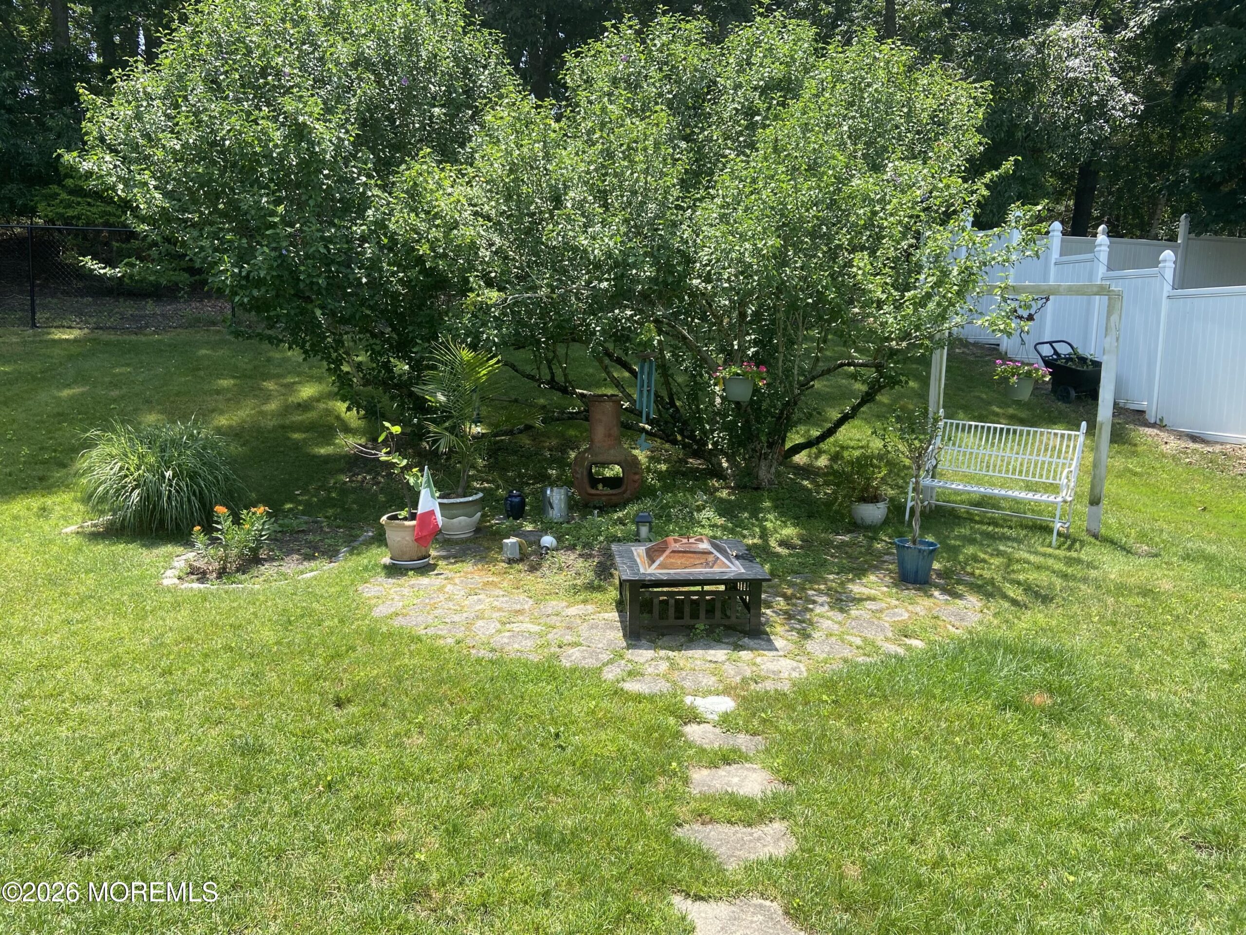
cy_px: 468
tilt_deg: -7.8
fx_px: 936
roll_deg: -2.4
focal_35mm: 26
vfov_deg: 53.1
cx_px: 623
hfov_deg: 67.3
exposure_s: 1/778
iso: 32
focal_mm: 4.25
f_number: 1.8
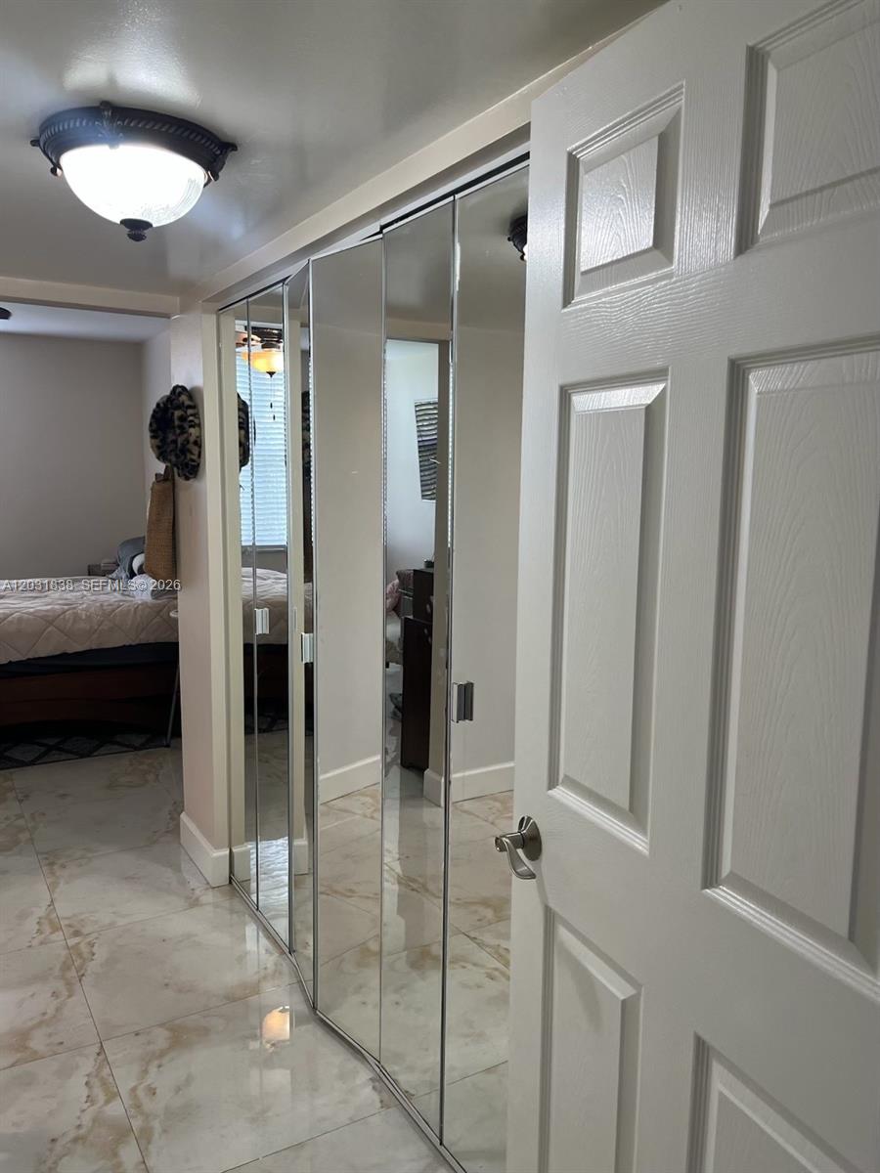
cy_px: 586
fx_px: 881
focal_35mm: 26
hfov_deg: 53.1
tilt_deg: -7.9
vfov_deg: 67.3
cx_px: 440
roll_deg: -1.1
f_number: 1.6
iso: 100
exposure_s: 1/120
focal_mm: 5.1
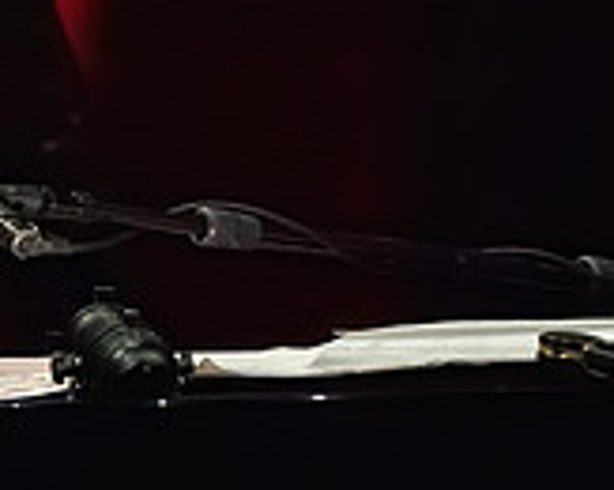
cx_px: -218
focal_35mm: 1764
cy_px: -13
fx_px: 32017
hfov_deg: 1.1
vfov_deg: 0.9
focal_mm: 400
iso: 25600
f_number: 8
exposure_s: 1/320
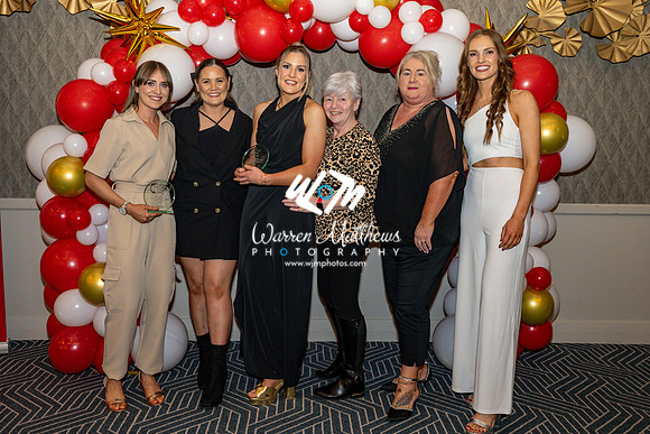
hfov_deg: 55.3
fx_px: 621
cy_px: 188
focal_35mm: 34
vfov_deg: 38.4
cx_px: 325
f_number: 3.5
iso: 500
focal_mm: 28
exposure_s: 1/125
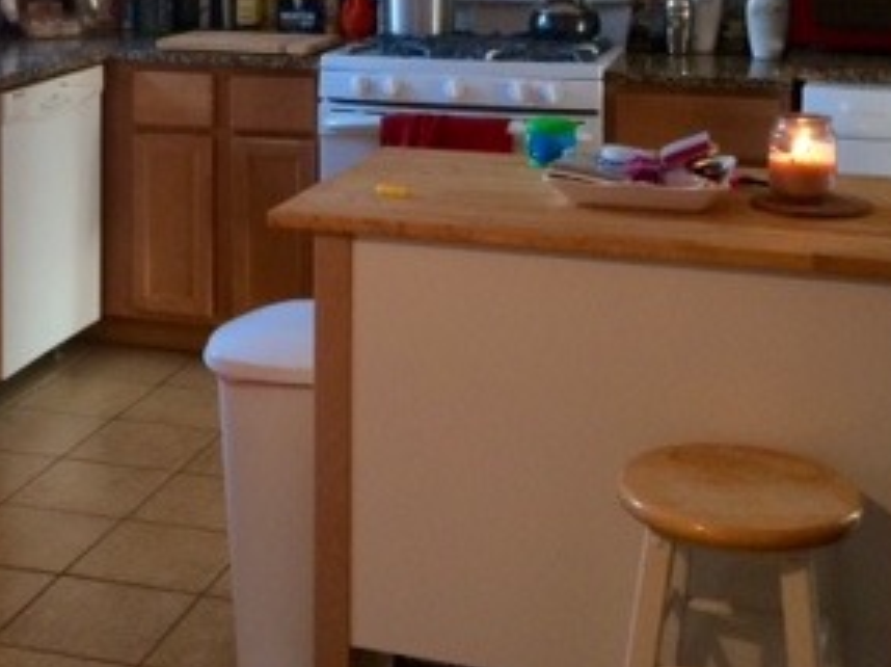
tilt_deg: -4.4
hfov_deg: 29.4
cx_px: 240
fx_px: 1672
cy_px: 19
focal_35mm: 65
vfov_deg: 21.8
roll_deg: +1.9
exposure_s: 1/30
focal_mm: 4.15
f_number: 2.2
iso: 160
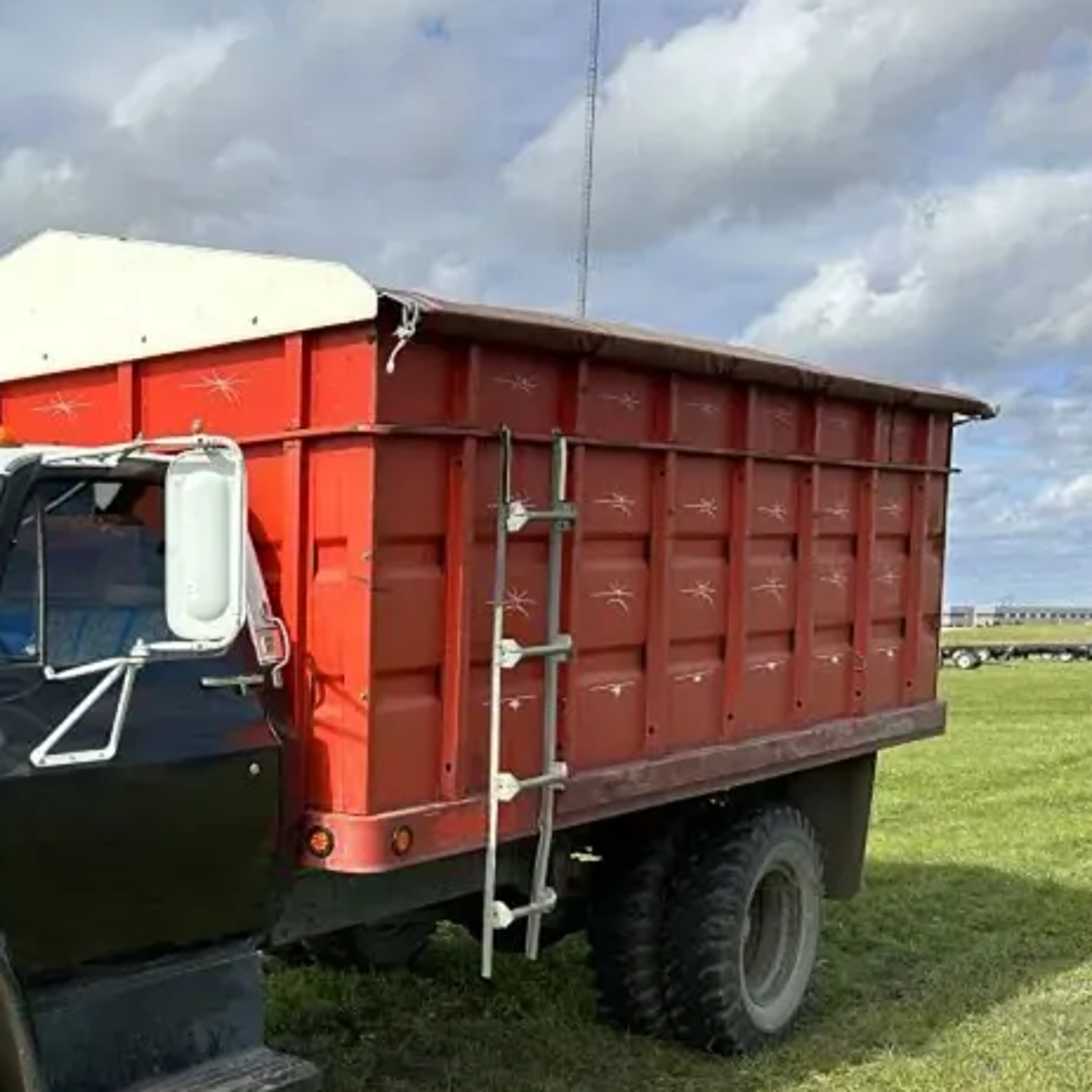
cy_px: 825
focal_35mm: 44
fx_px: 1570
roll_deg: +2.4
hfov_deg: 35.0
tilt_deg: -5.8
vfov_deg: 37.4
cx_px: 19
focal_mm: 6.86
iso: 80
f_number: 1.78
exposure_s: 1/4016
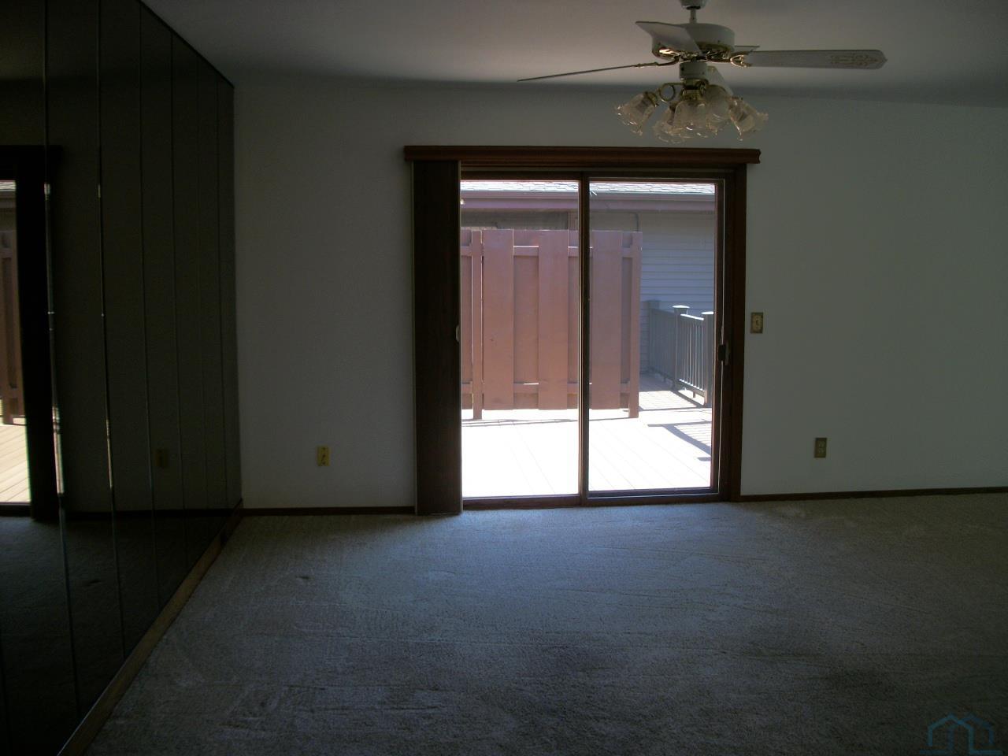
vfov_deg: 44.2
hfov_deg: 56.8
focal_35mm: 32
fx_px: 932
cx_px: 504
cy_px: 378
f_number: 2.9
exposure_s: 1/100
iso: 80
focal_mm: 5.7
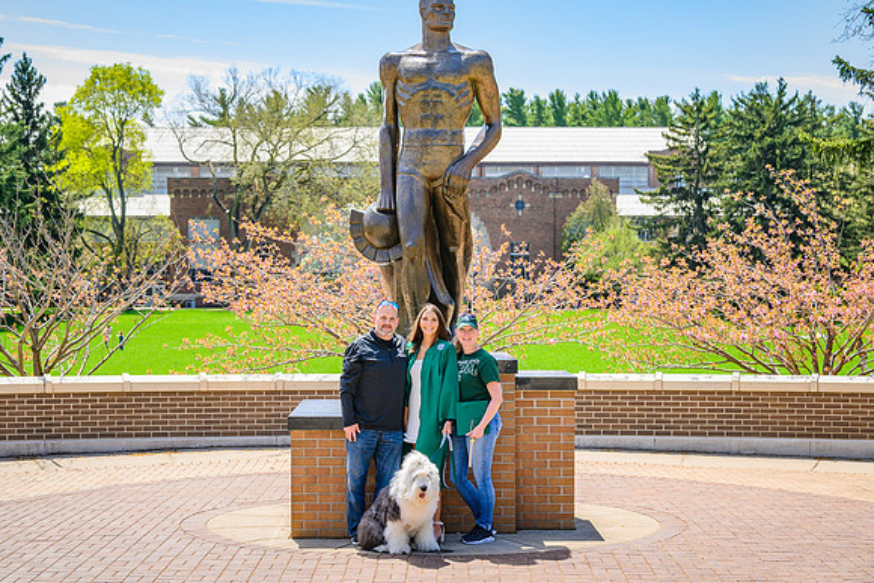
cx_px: 437
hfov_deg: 28.2
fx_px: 1737
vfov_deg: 19.1
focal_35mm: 72
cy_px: 292
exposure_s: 1/800
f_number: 5.6
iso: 400
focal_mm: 70
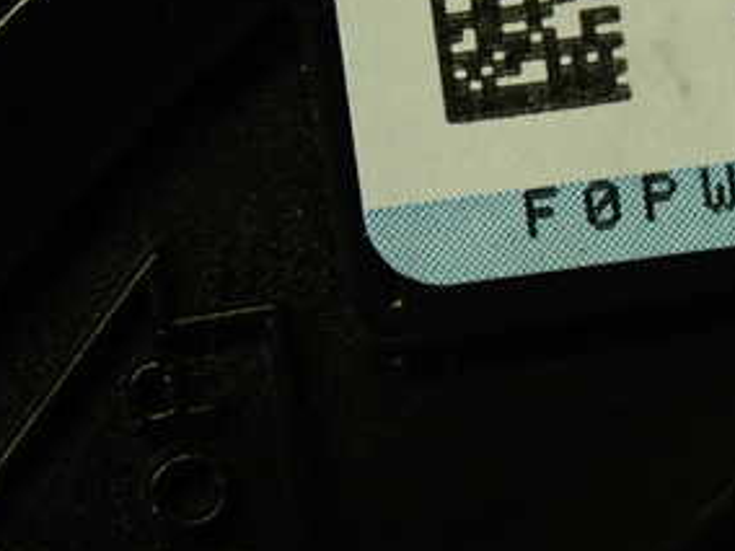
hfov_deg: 11.3
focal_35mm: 173
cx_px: 701
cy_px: 26
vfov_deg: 8.5
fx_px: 3673
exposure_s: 1/80
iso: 400
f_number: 4.3
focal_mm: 14.62
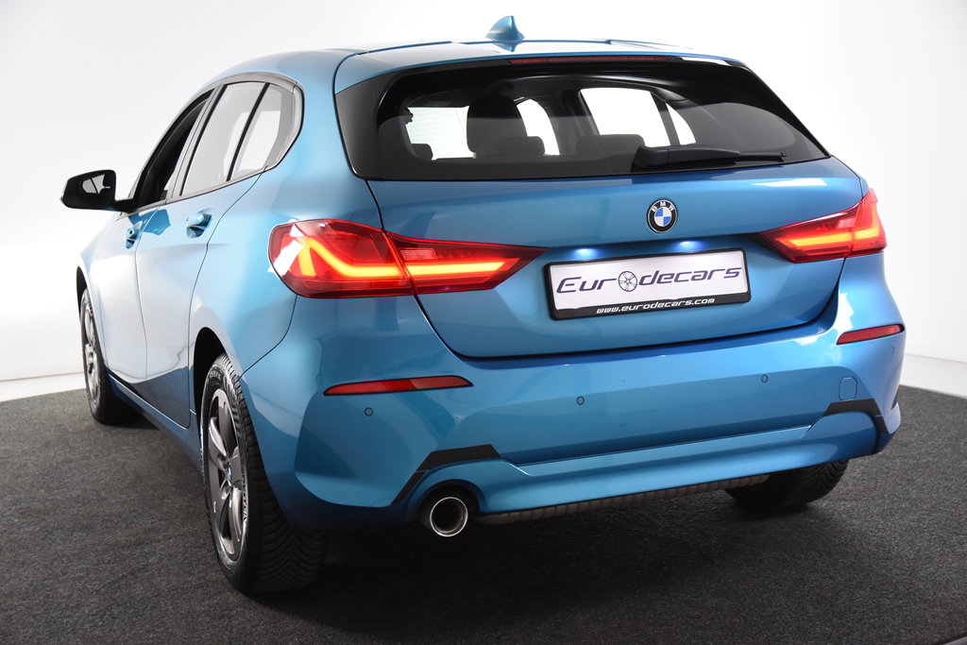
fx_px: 1370
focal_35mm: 51
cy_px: 322
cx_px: 484
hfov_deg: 38.9
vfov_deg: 26.5
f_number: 4.5
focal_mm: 34
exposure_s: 1/80
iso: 1600
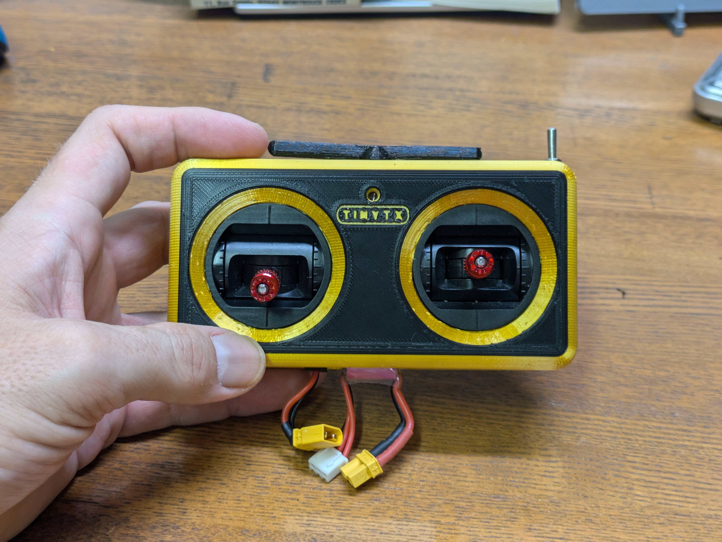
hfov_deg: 37.5
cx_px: 361
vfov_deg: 28.6
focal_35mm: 51
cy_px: 271
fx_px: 1064
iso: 113
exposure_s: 1/25
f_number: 1.89
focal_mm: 5.43
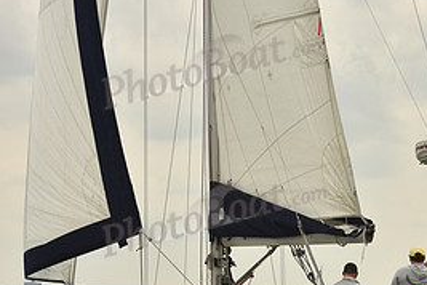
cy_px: 276
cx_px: 411
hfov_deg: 13.4
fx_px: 1803
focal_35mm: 152
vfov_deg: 9.0
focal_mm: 70
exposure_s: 1/640
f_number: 10
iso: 250
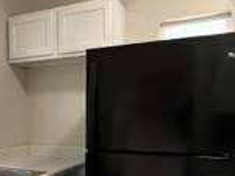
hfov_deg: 43.1
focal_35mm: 41
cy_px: 127
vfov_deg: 34.6
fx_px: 278
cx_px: 39
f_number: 1.8
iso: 400
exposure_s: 1/60
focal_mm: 1.57
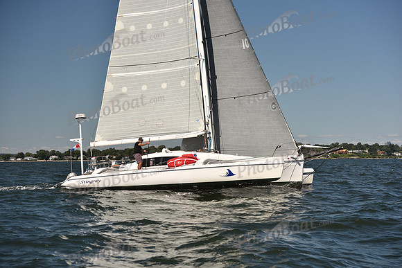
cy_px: 134
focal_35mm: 70
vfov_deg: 19.5
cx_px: 201
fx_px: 782
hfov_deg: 28.8
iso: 250
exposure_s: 1/1250
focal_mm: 70
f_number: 5
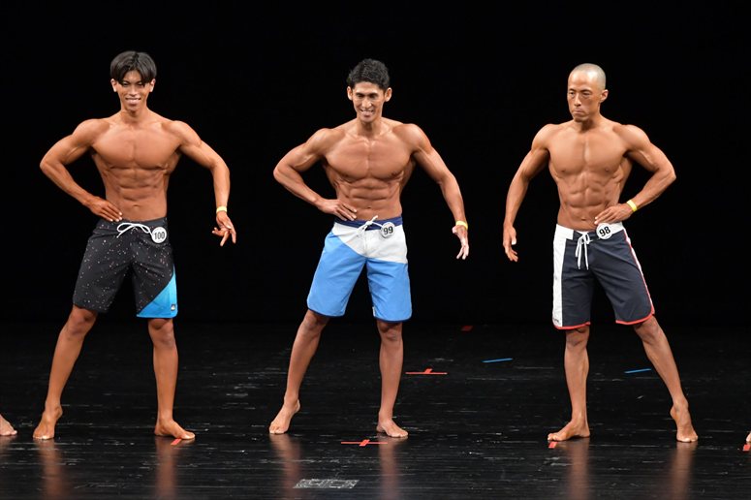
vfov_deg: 5.7
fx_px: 5004
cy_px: 250
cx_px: 376
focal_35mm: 240
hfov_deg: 8.6
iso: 3200
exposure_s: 1/400
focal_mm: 160
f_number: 5.6
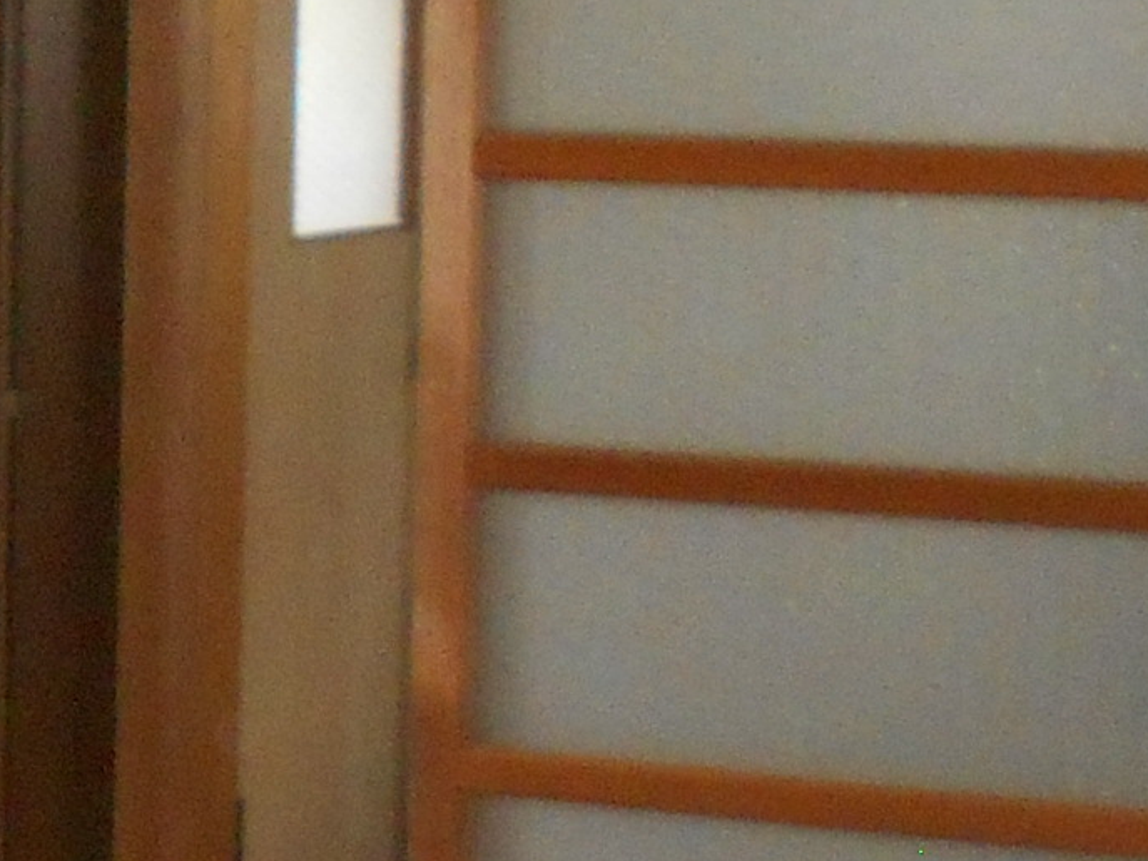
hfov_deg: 14.0
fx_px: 4576
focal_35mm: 138
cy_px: 585
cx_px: -127
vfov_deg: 10.7
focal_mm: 4.6
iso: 450
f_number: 3.2
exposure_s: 1/25
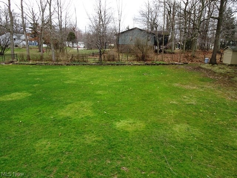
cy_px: 89
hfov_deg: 71.6
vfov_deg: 56.8
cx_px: 118
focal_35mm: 24
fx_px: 164
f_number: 3.5
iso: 125
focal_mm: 4.1
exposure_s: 1/250
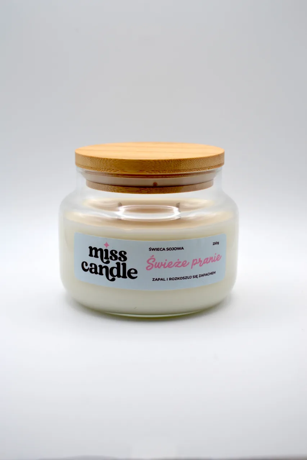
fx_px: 729
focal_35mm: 57
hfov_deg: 23.8
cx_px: 154
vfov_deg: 35.1
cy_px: 230
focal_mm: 38
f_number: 5.6
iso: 100
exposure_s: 1/60
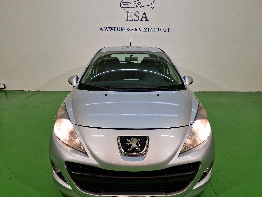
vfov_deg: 58.9
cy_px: 98
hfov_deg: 73.9
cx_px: 131
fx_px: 174
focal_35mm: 23
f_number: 1.8
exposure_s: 1/100
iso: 50
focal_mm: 6.4
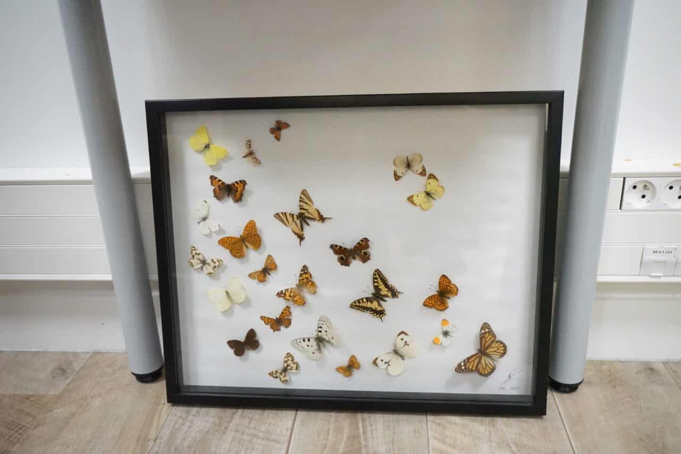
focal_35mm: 32
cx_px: 340
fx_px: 605
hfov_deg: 58.7
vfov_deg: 41.1
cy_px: 227
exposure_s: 1/320
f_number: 5
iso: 16000
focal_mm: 32
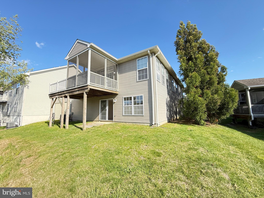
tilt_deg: +6.7
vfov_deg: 85.7
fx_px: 107
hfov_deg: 102.1
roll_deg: +0.9
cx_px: 132
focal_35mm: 14
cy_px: 99
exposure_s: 1/383
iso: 64
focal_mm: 2.22
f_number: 2.2
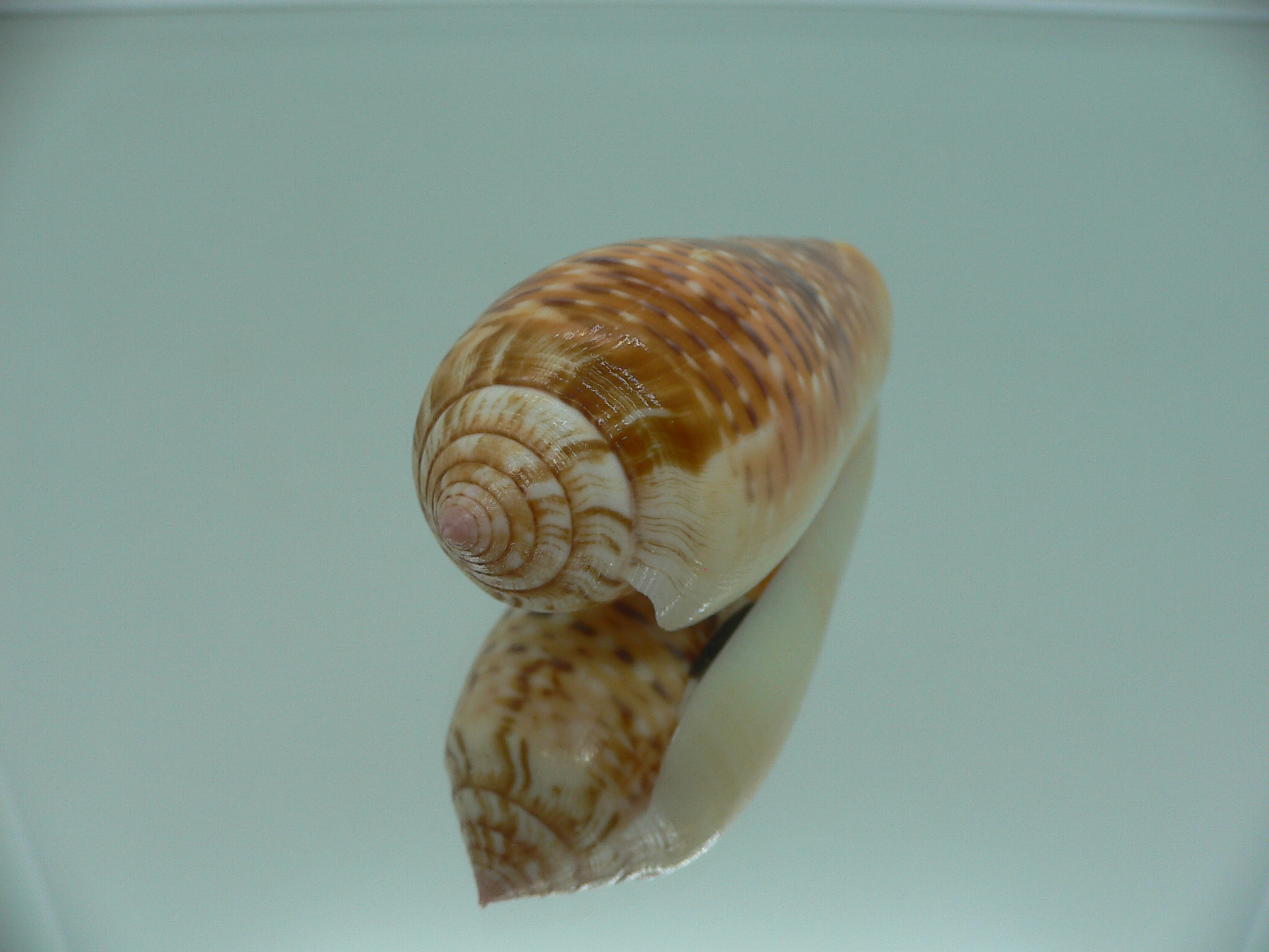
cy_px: 476
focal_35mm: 35
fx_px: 1283
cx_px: 634
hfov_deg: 52.6
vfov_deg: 40.7
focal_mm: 4.6
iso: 80
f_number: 2.8
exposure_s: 1/60
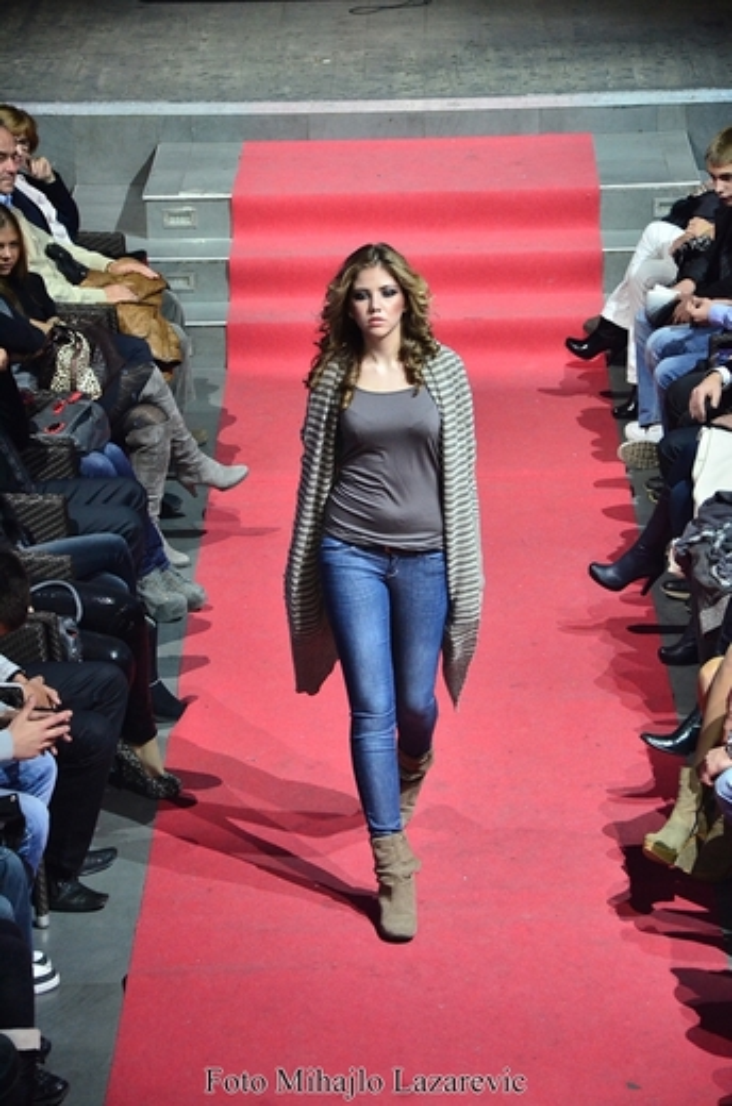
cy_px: 553
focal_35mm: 135
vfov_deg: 15.2
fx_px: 4139
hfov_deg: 10.1
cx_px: 366
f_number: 5.6
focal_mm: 90
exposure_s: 1/125
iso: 2000
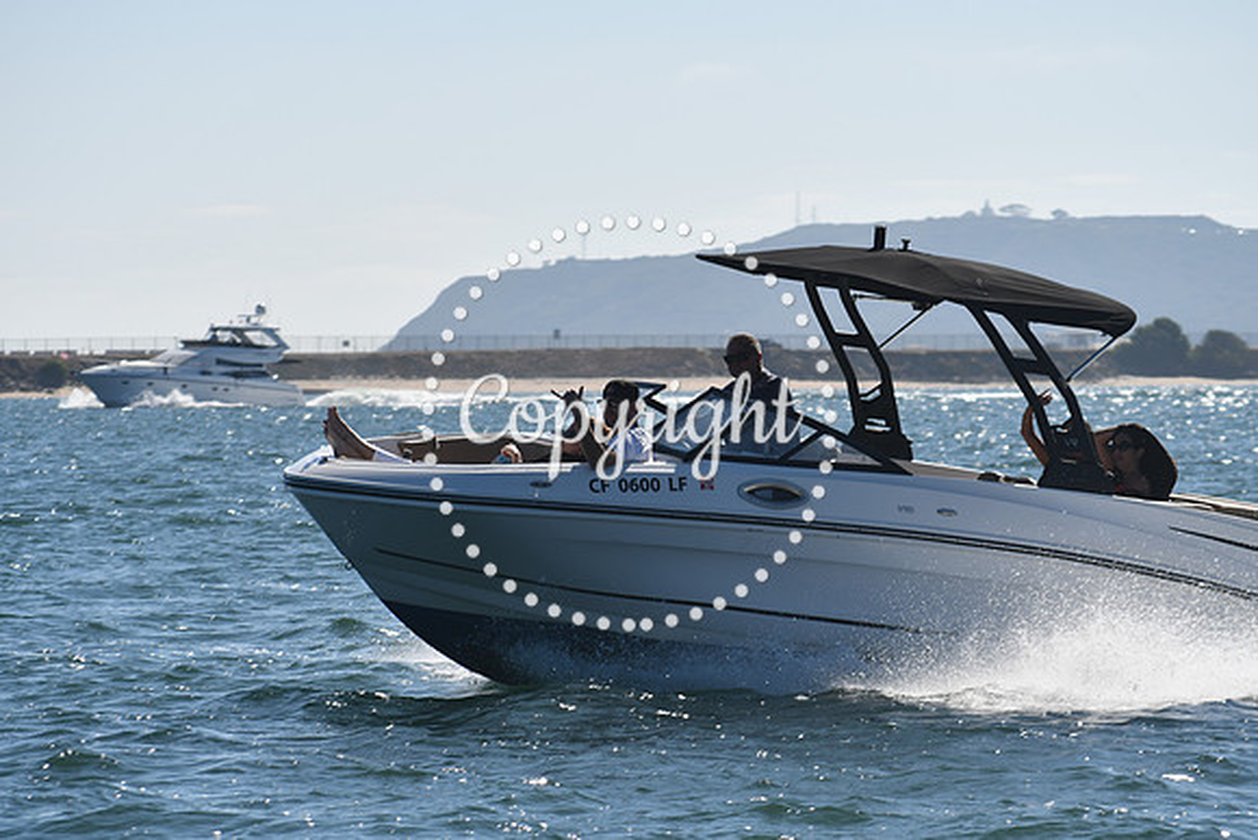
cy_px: 420
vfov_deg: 6.1
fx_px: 7864
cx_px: 629
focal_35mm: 225
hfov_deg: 9.1
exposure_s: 1/640
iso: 100
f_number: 9
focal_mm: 150
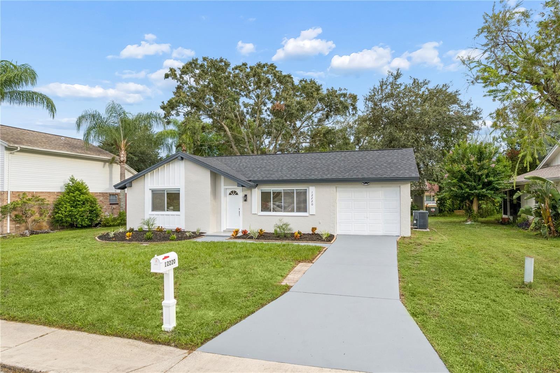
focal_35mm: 22
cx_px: 280
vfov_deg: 57.2
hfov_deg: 78.6
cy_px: 186
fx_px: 342
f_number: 2.8
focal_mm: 8.4
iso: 100
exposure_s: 1/1000
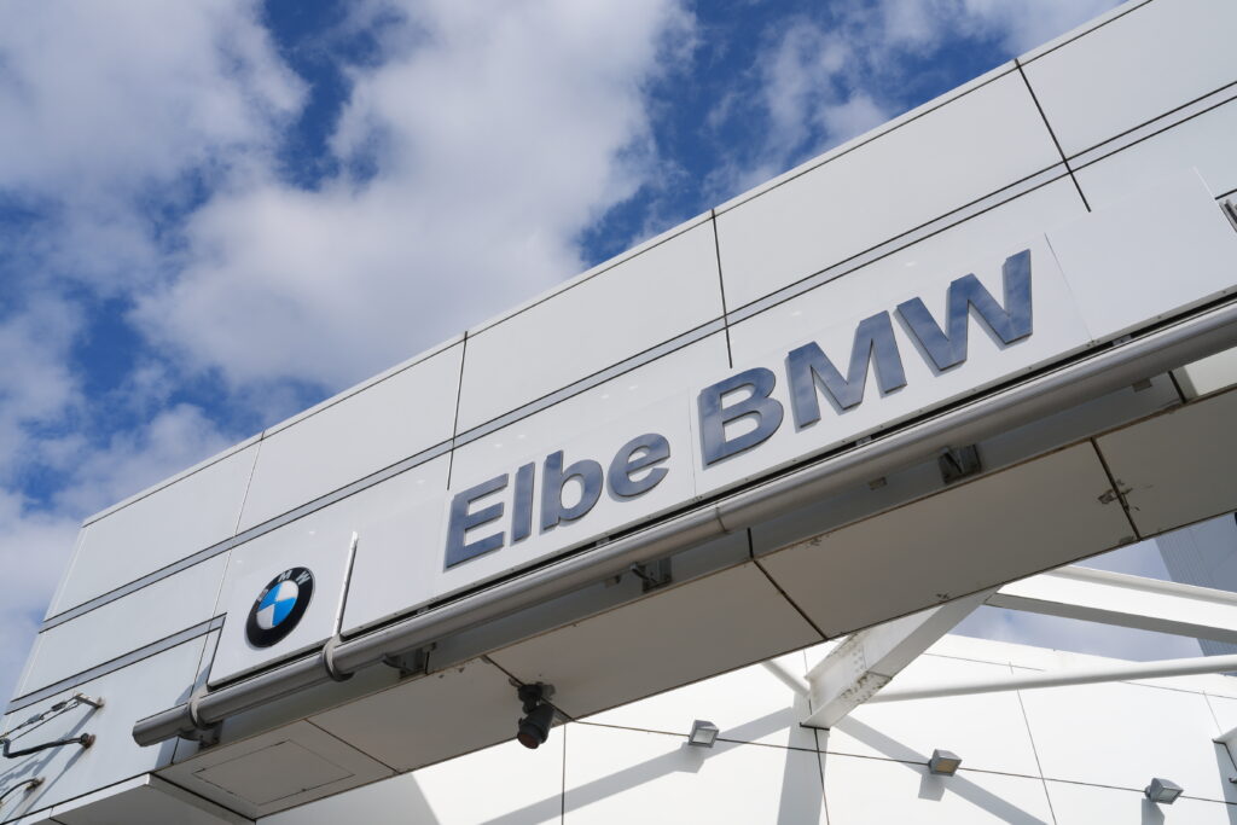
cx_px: 618
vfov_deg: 40.0
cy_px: 412
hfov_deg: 57.2
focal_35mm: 33
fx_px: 1134
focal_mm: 33
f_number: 11
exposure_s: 1/250
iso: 100
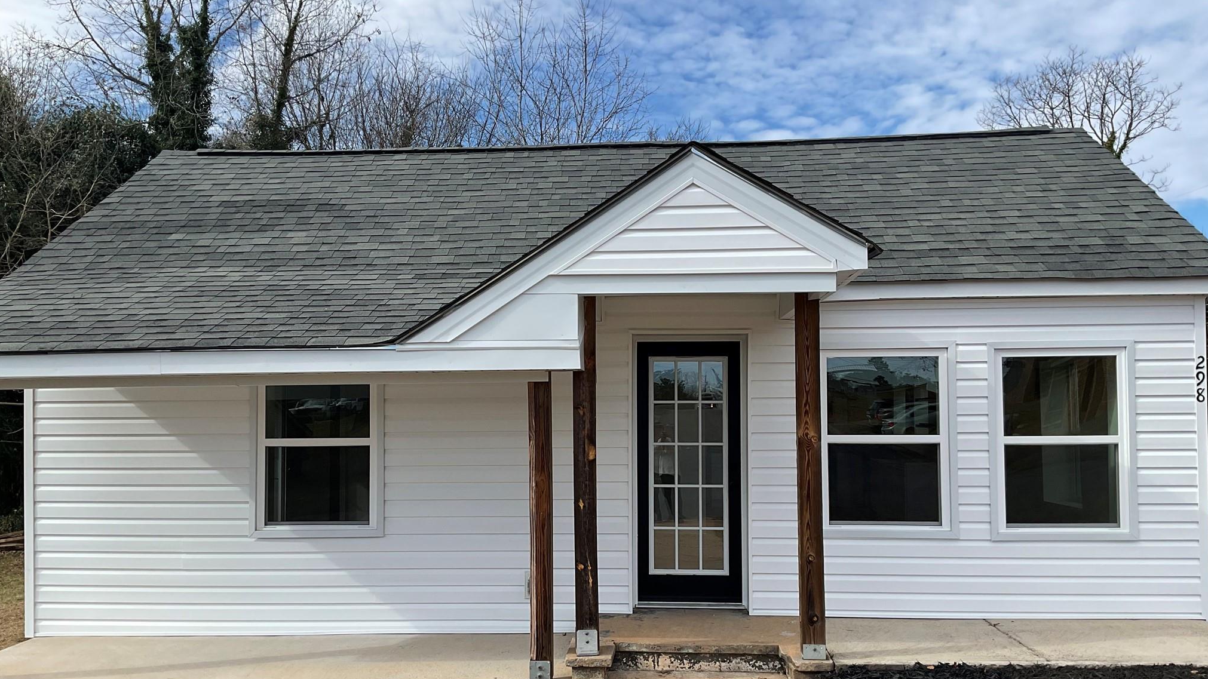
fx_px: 1025
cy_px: 391
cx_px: 609
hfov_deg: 61.0
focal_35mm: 32
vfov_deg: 36.6
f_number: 1.8
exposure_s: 1/1451
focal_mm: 3
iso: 16
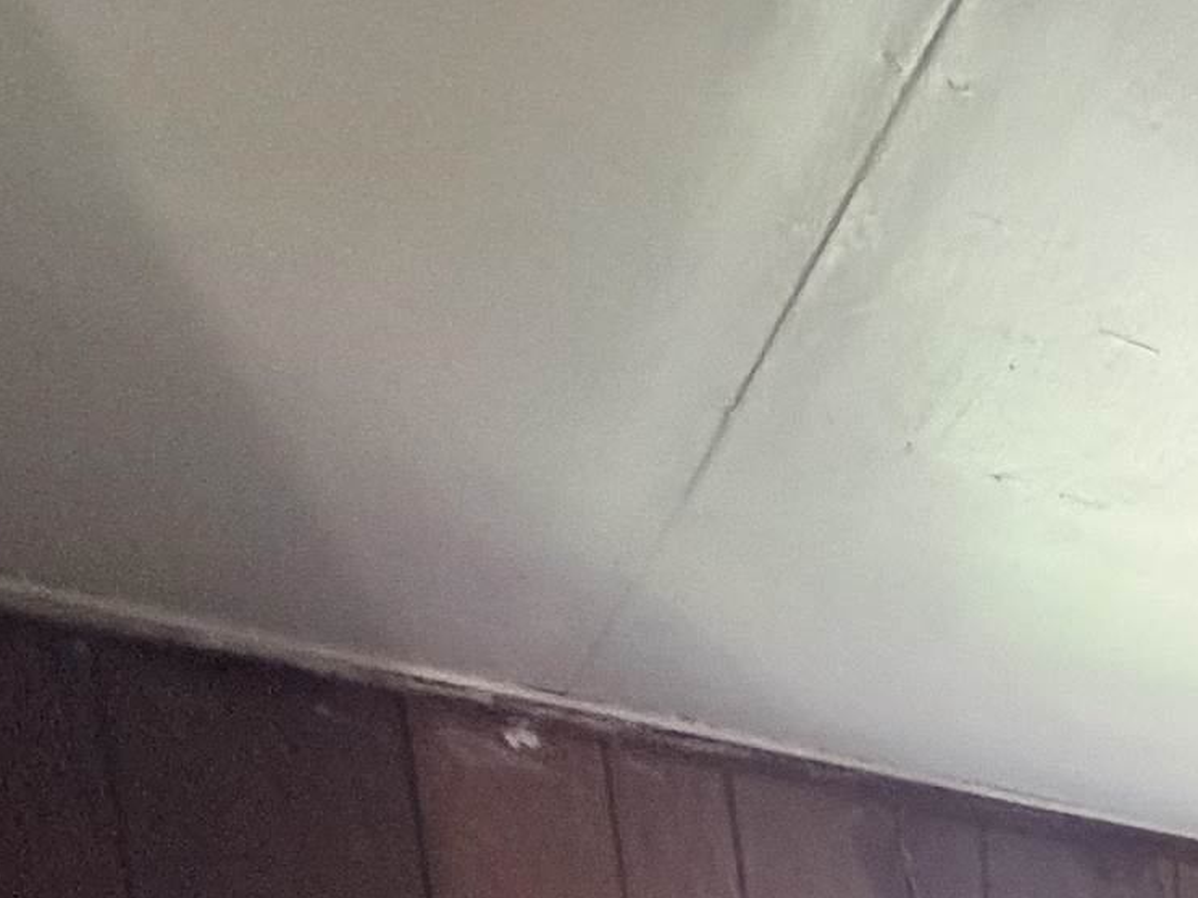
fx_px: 2007
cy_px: 1756
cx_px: 2067
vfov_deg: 18.0
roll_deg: +4.1
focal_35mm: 58
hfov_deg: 22.4
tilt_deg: -6.4
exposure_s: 1/60
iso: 1000
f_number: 2.2
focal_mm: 2.22
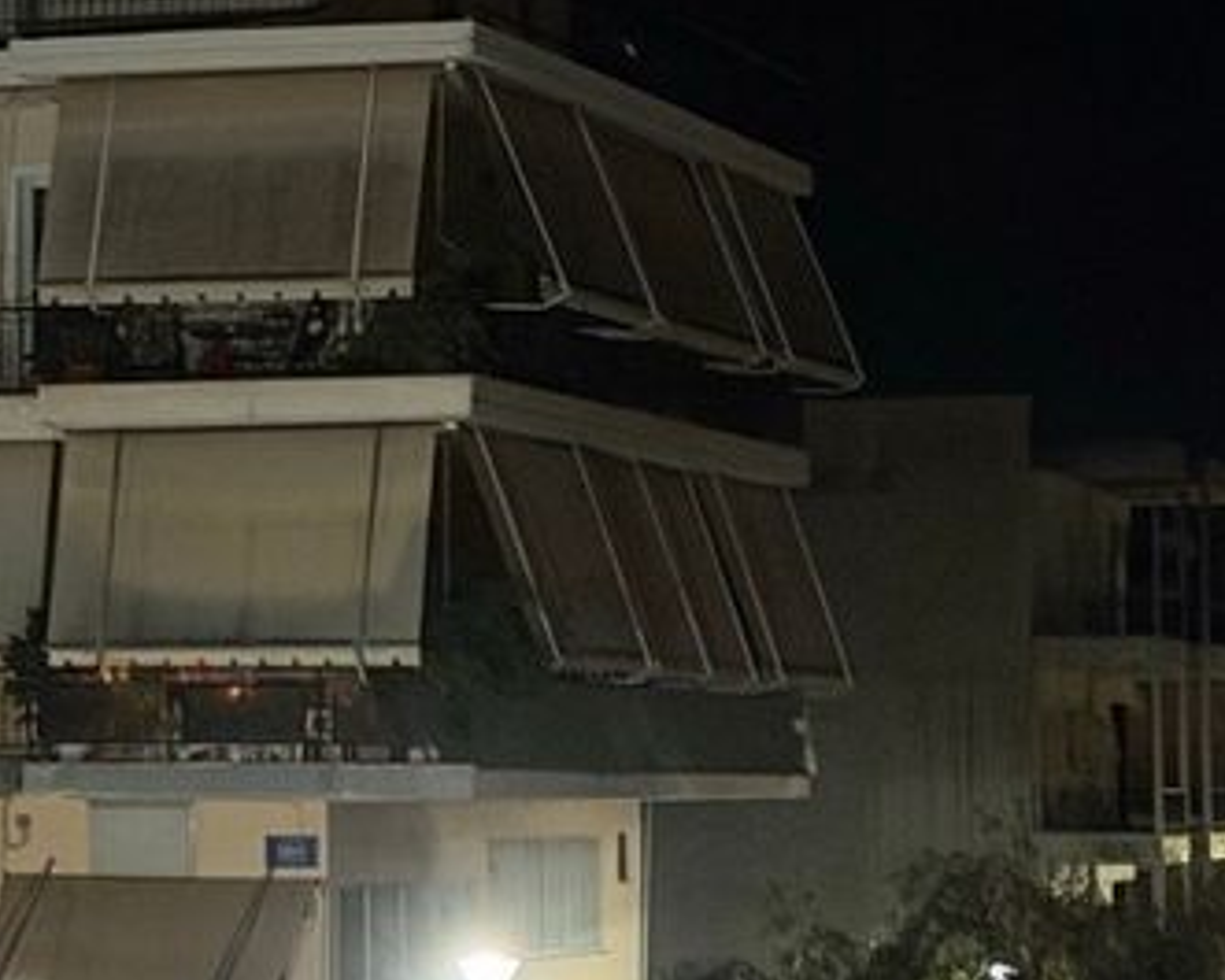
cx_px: -625
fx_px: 6165
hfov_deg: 10.9
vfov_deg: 9.1
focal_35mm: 170
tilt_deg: +2.0
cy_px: 525
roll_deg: +0.3
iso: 500
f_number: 1.78
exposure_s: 1/25
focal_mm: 6.76
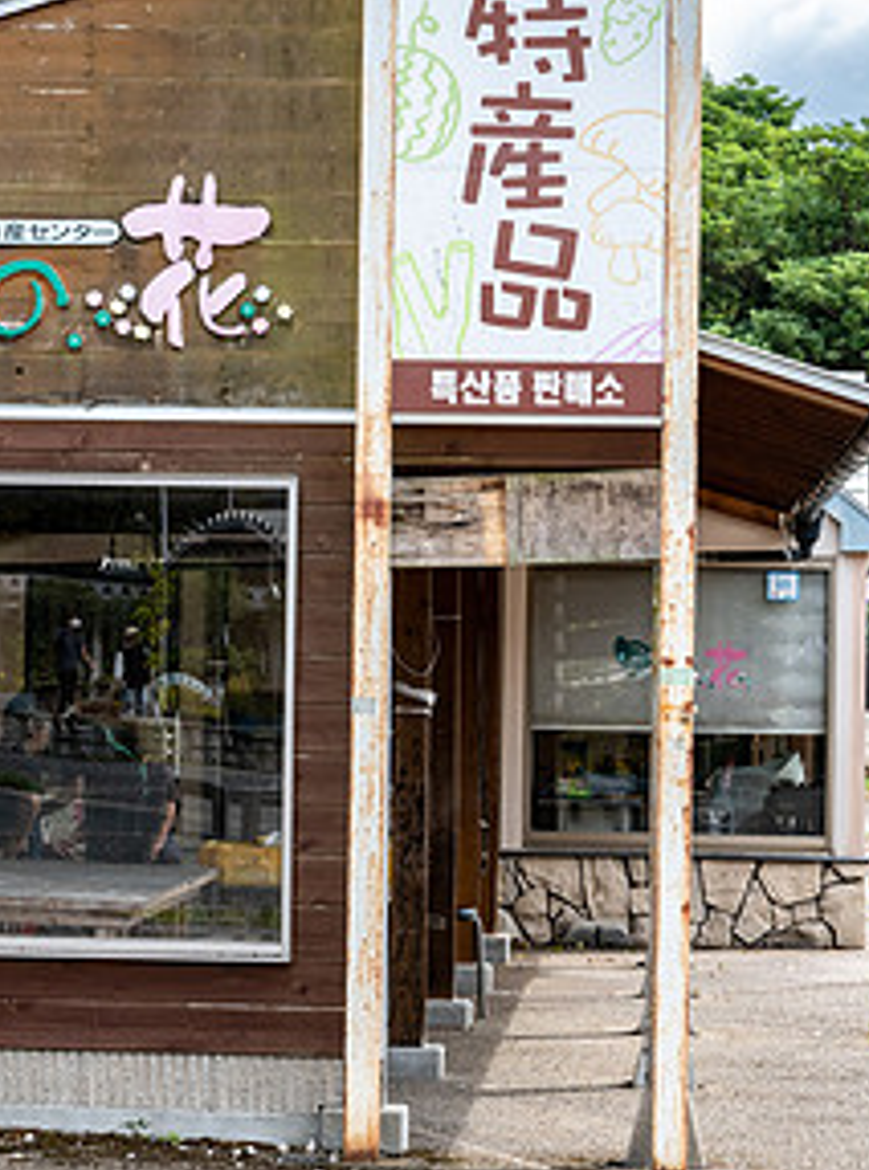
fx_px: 5358
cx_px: 95
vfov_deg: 12.4
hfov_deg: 9.2
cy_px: 314
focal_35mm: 159
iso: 360
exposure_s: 1/200
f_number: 11
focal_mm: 70
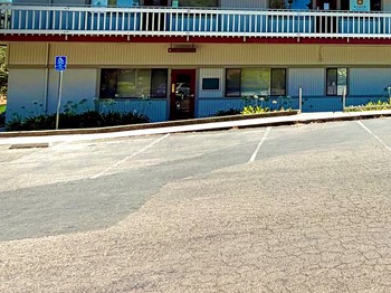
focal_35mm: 41
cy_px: 29
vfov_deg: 33.3
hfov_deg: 39.7
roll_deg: +0.0
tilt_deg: +5.2
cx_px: 400
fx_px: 463
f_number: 2.2
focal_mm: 2.22
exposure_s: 1/770
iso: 20
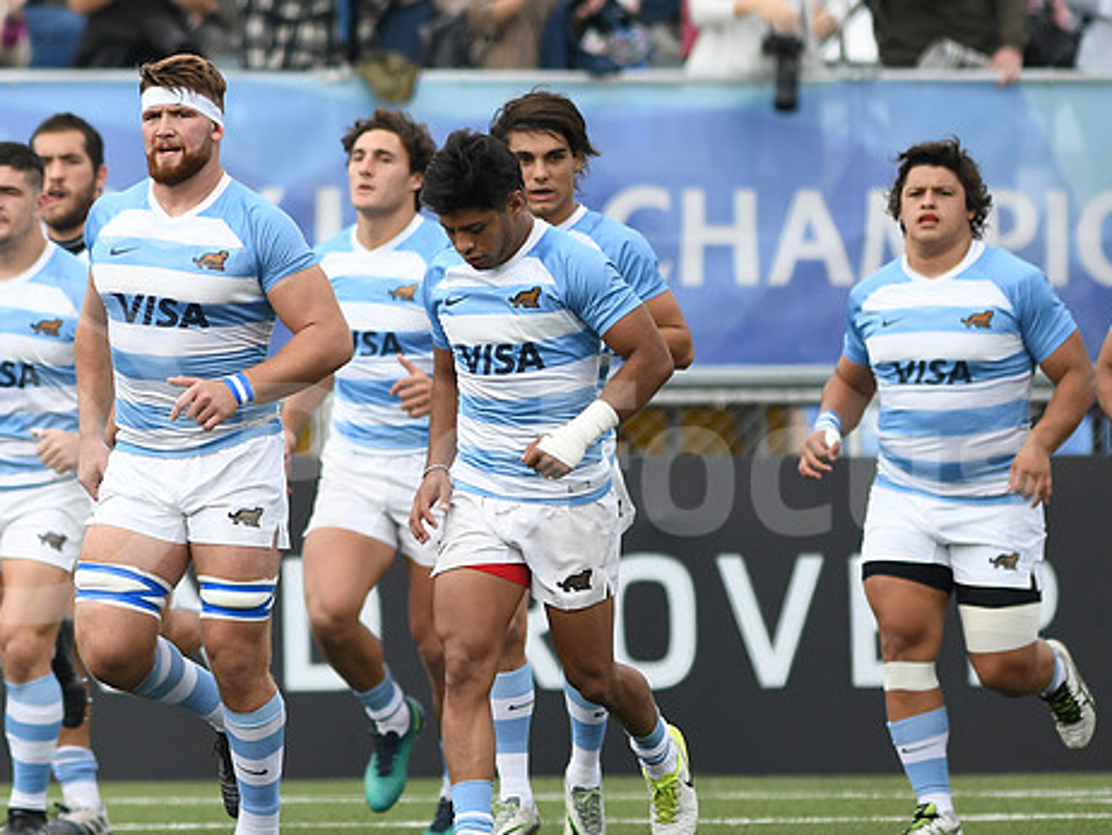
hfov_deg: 3.6
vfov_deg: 2.7
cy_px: 454
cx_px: 436
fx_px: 17452
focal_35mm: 543
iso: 250
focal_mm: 300
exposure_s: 1/1600
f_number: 2.8
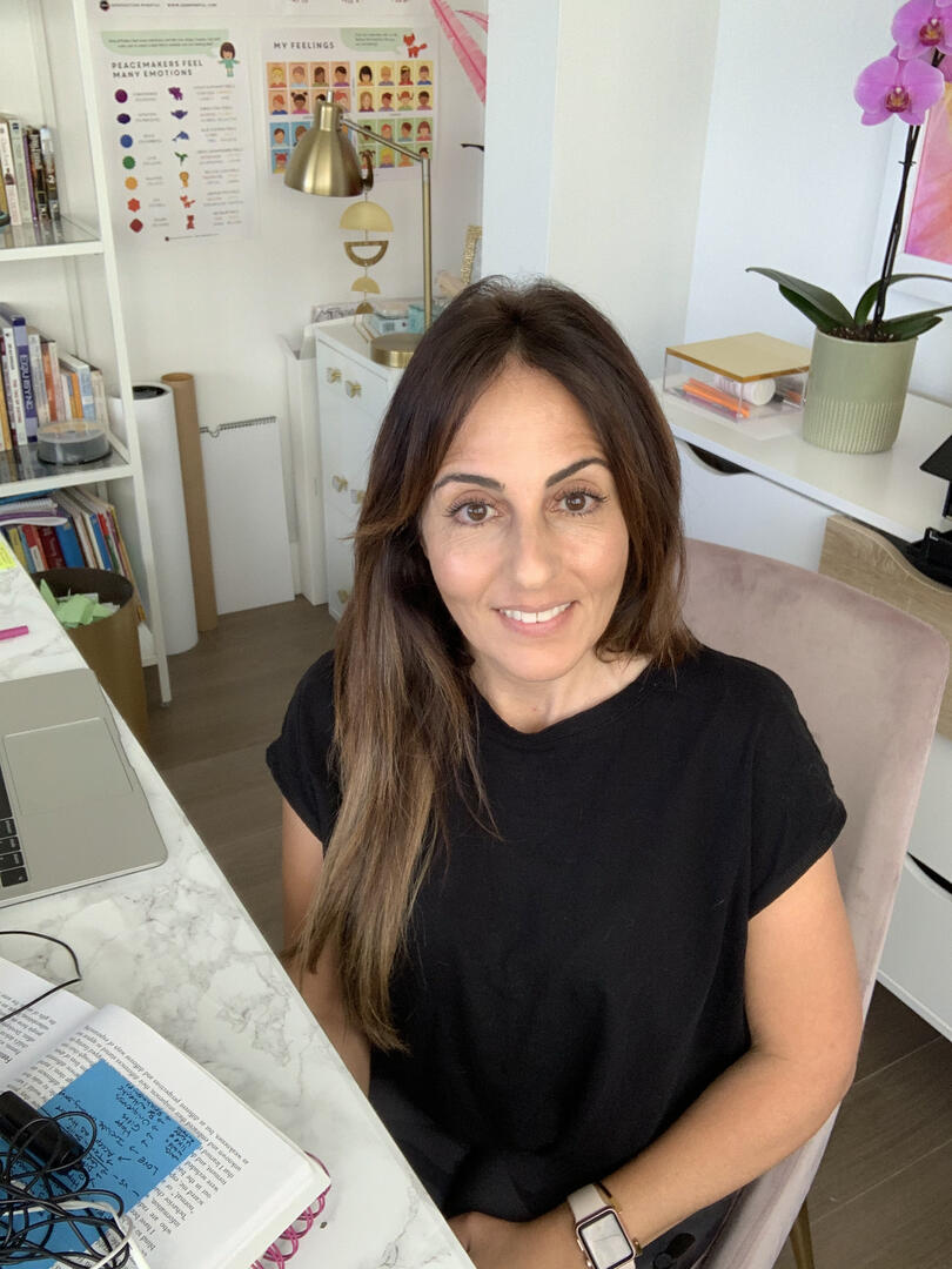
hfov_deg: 44.2
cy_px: 634
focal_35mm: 32
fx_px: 1173
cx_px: 476
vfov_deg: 56.8
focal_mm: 2.87
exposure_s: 1/97
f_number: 2.2
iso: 64
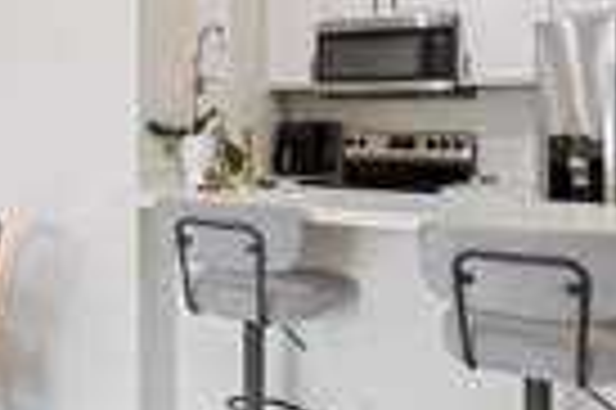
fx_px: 837
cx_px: 54
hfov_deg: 37.6
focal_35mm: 49
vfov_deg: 27.3
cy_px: 133
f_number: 7.1
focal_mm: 14
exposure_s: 1/10
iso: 250
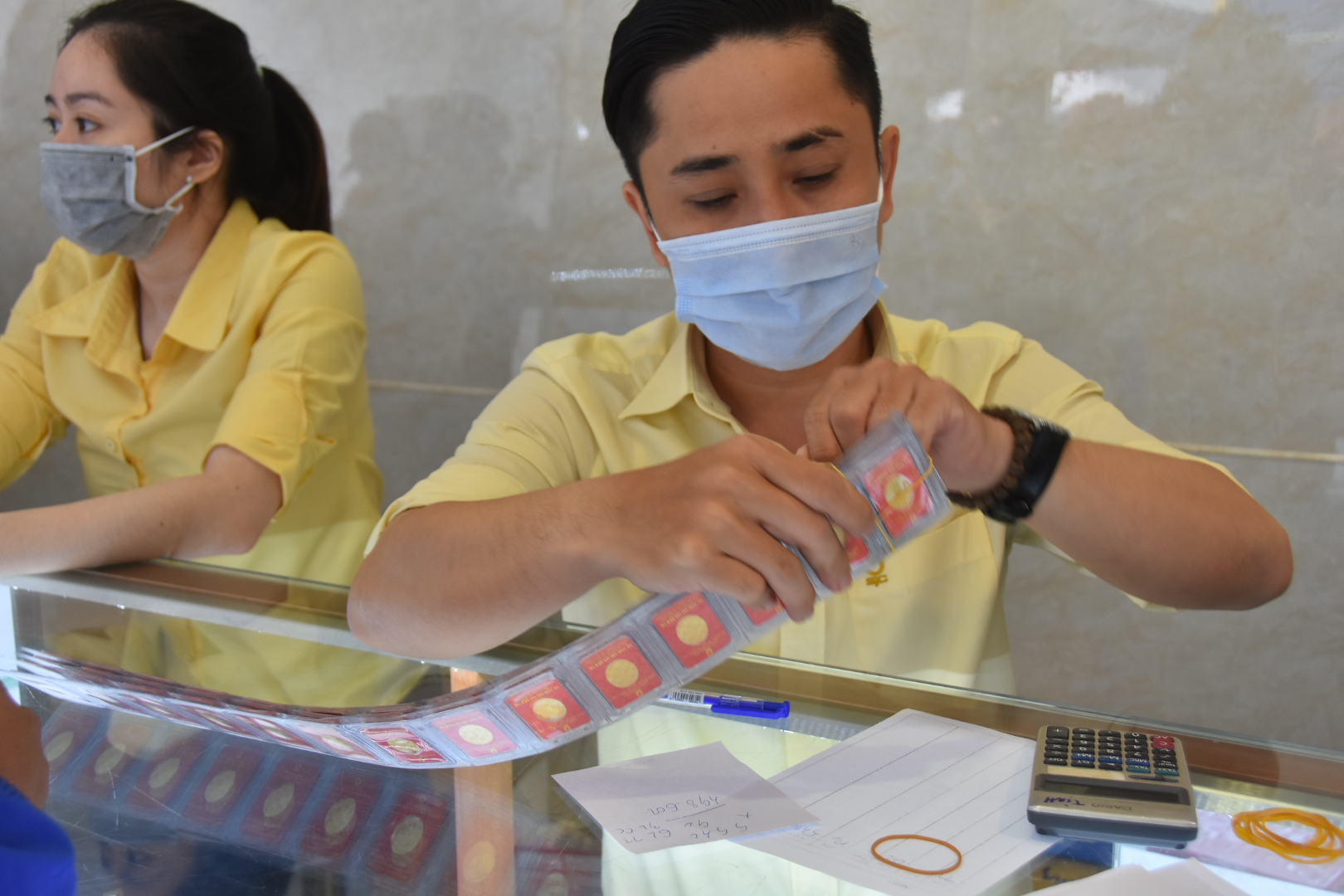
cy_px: 448
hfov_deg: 45.0
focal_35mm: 44
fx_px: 1624
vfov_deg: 30.8
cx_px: 672
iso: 400
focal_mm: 29
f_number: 5
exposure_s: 1/125
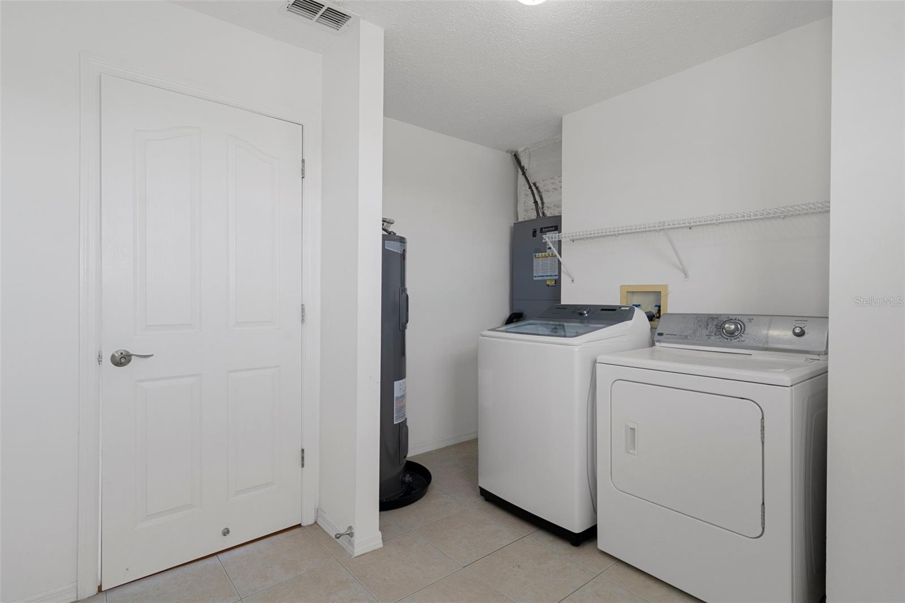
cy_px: 302
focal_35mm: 17
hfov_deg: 93.3
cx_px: 452
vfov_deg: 70.4
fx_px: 427
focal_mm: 17
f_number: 8
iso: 320
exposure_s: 1/10
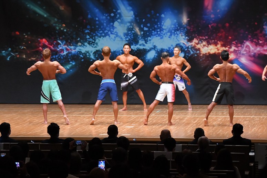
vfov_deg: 9.9
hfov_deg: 14.9
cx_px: 134
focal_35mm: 138
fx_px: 1023
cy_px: 89
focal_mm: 92
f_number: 5.6
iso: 8000
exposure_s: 1/400
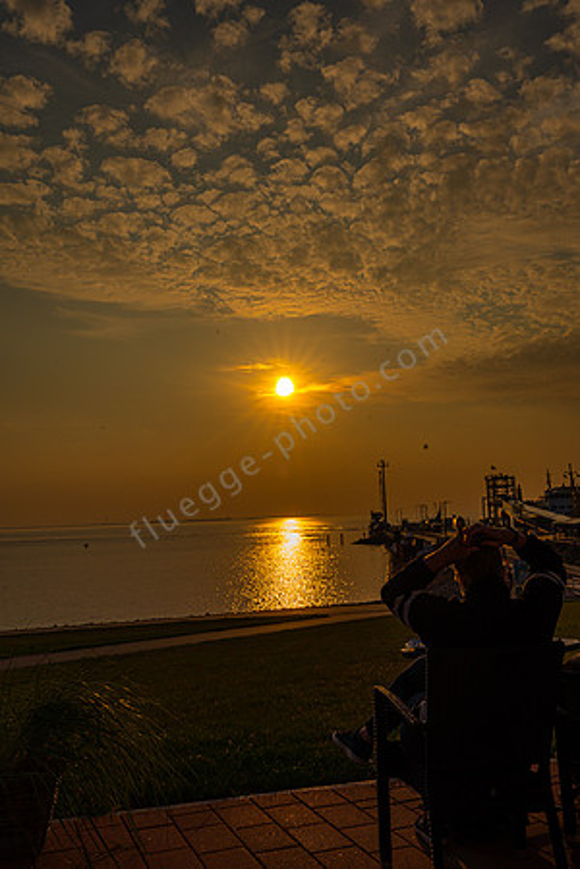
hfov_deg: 37.9
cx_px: 290
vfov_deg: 54.4
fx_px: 846
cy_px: 434
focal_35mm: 35
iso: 100
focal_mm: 35
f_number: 22
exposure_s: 1/250
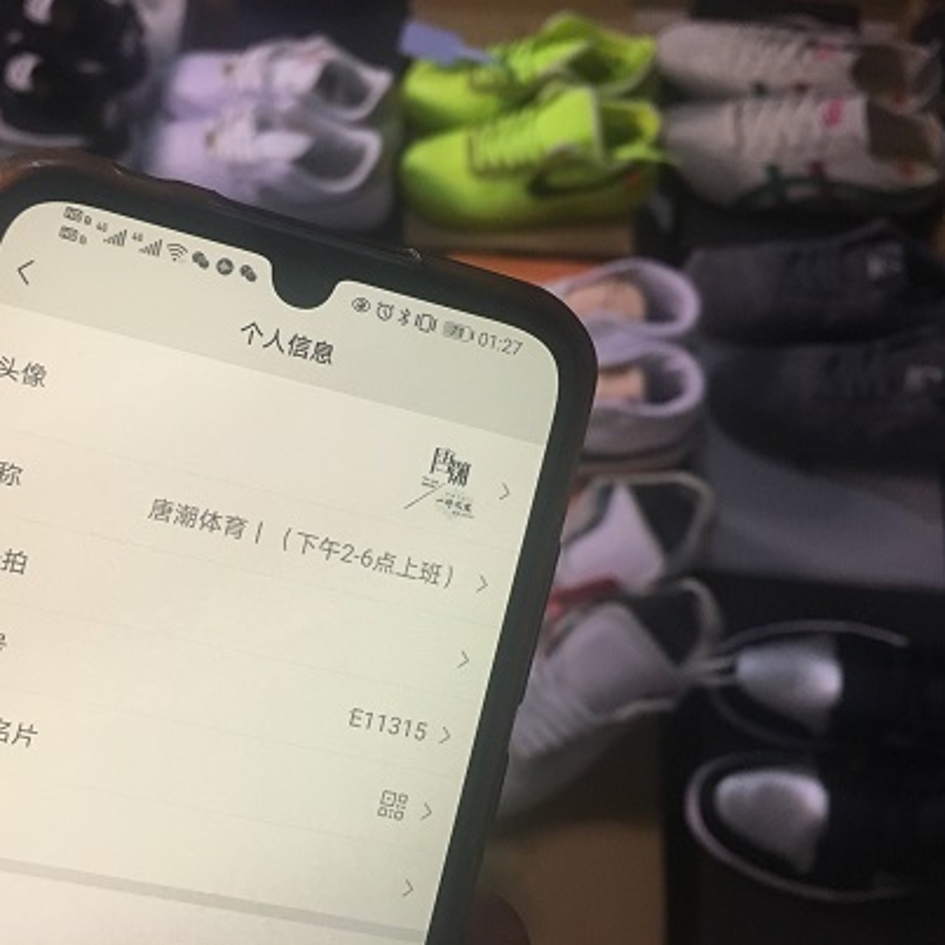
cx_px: 348
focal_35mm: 35
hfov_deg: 46.8
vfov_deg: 47.2
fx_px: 1081
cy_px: 470
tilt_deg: -69.3
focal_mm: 4.15
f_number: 2.2
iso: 160
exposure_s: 1/33
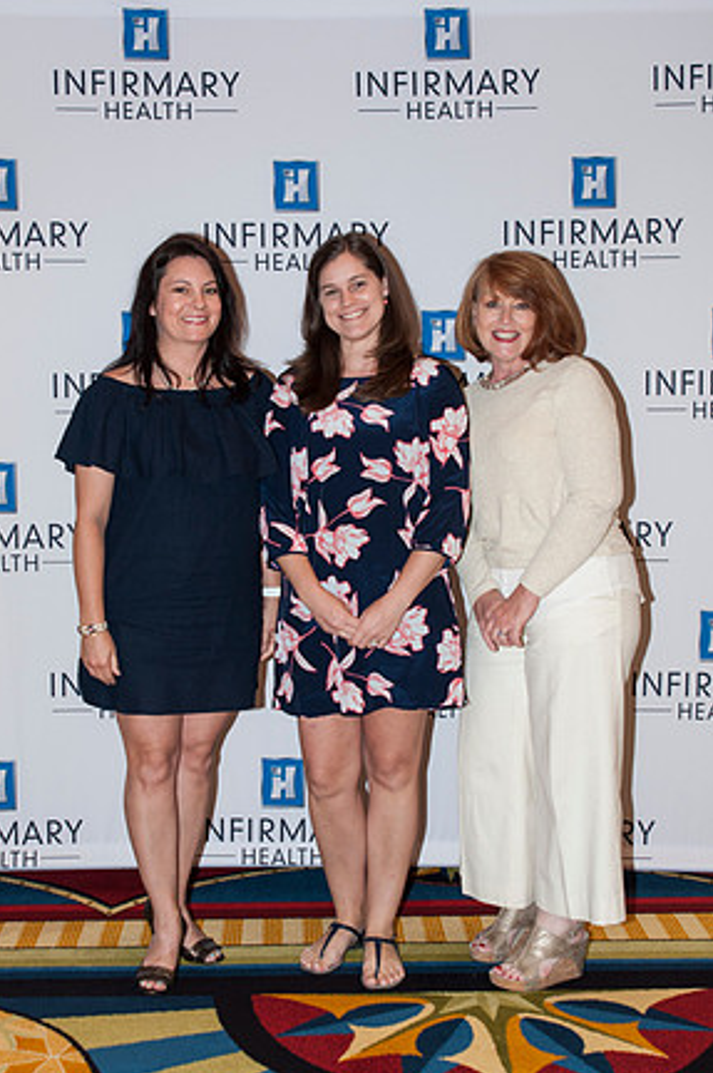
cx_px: 344
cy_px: 539
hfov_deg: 26.9
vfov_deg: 39.6
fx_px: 1489
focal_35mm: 50
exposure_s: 1/60
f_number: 5.6
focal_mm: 32
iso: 400
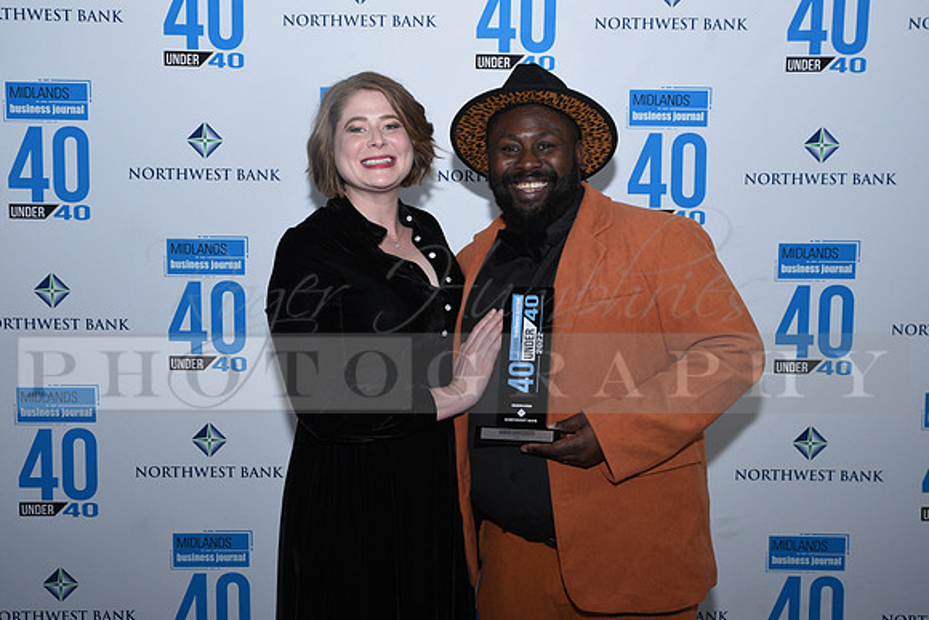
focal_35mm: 45
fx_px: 1161
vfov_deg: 29.9
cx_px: 464
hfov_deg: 43.6
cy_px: 310
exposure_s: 1/200
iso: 1600
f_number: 7.1
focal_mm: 45
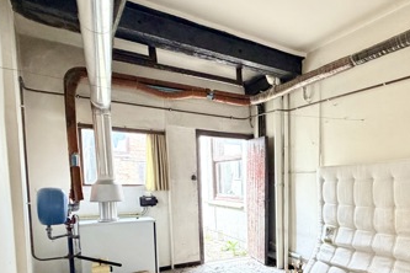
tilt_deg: -5.5
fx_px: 319
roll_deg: -0.5
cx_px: 356
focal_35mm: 28
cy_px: 207
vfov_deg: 44.7
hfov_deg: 57.8
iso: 320
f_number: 2.2
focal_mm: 2.22
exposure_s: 1/71
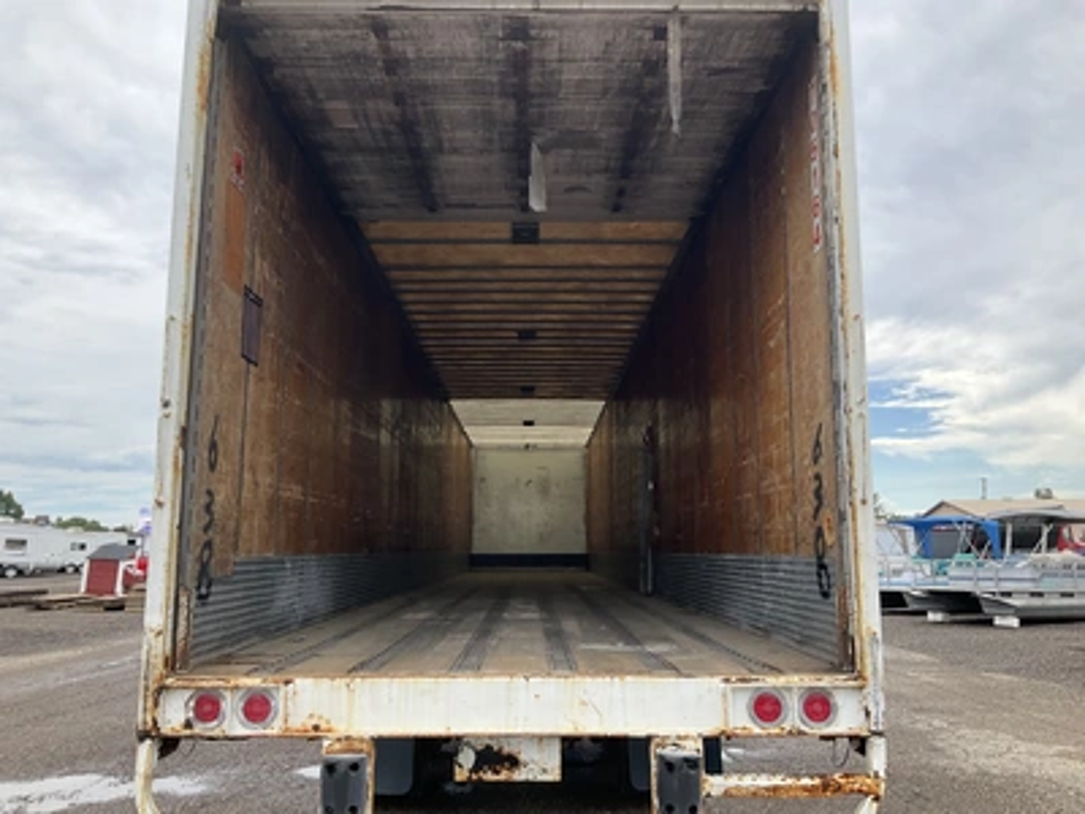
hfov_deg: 61.7
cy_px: 407
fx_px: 909
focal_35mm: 29
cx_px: 542
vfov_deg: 48.2
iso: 25
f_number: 1.8
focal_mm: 3
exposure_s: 1/627
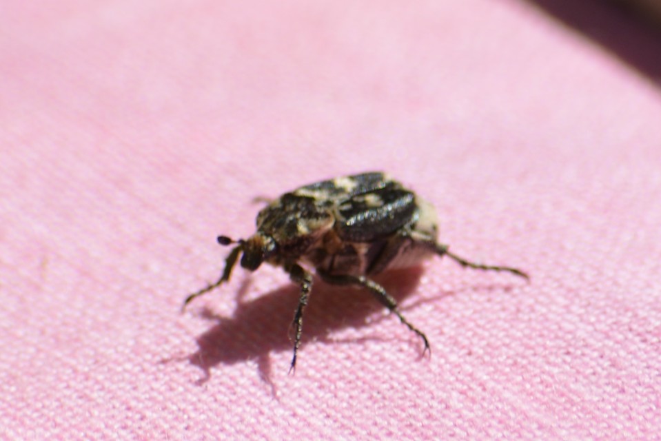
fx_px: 8265
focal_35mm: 450
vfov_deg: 3.1
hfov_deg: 4.6
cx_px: 330
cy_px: 220
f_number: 8
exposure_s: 1/320
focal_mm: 300
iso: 100
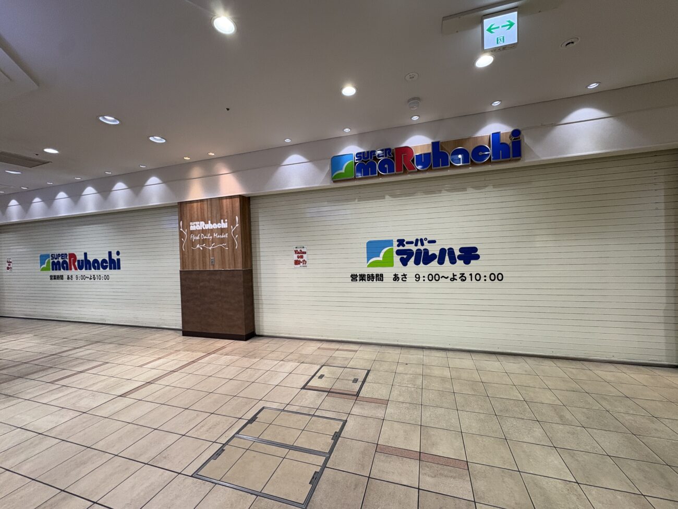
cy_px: 254
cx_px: 339
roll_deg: +2.4
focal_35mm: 14
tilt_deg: -1.4
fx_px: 274
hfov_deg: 102.1
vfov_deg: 85.7
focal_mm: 2.22
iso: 125
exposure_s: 1/120
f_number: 2.2
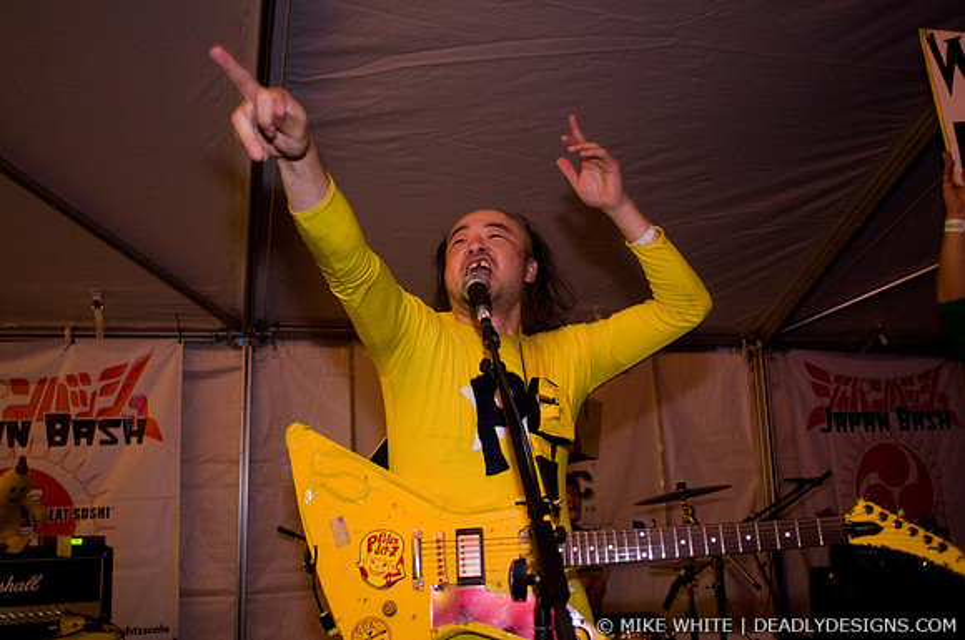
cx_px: 482
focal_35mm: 30
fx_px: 803
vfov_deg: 43.5
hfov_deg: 62.0
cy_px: 320
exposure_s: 1/30
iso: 800
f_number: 2.8
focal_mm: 20
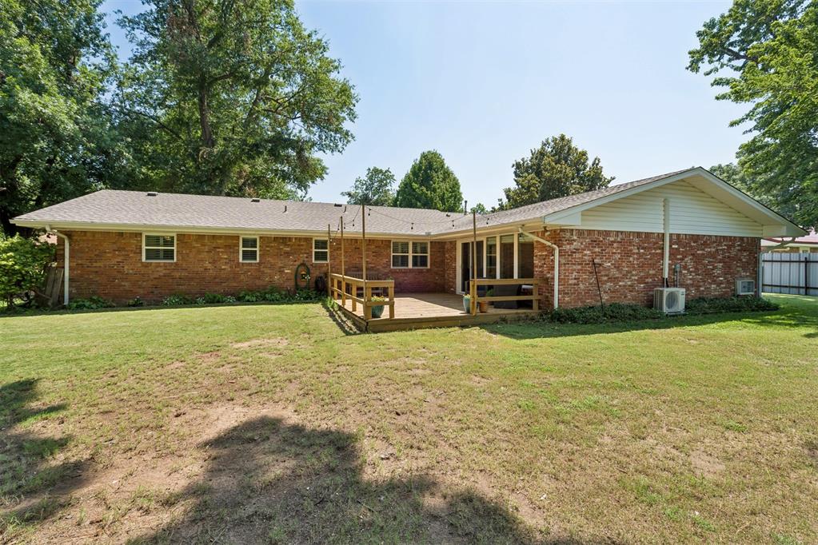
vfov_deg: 73.7
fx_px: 364
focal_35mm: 16
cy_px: 272
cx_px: 409
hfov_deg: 96.7
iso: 200
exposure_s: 1/250
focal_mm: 16
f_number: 8
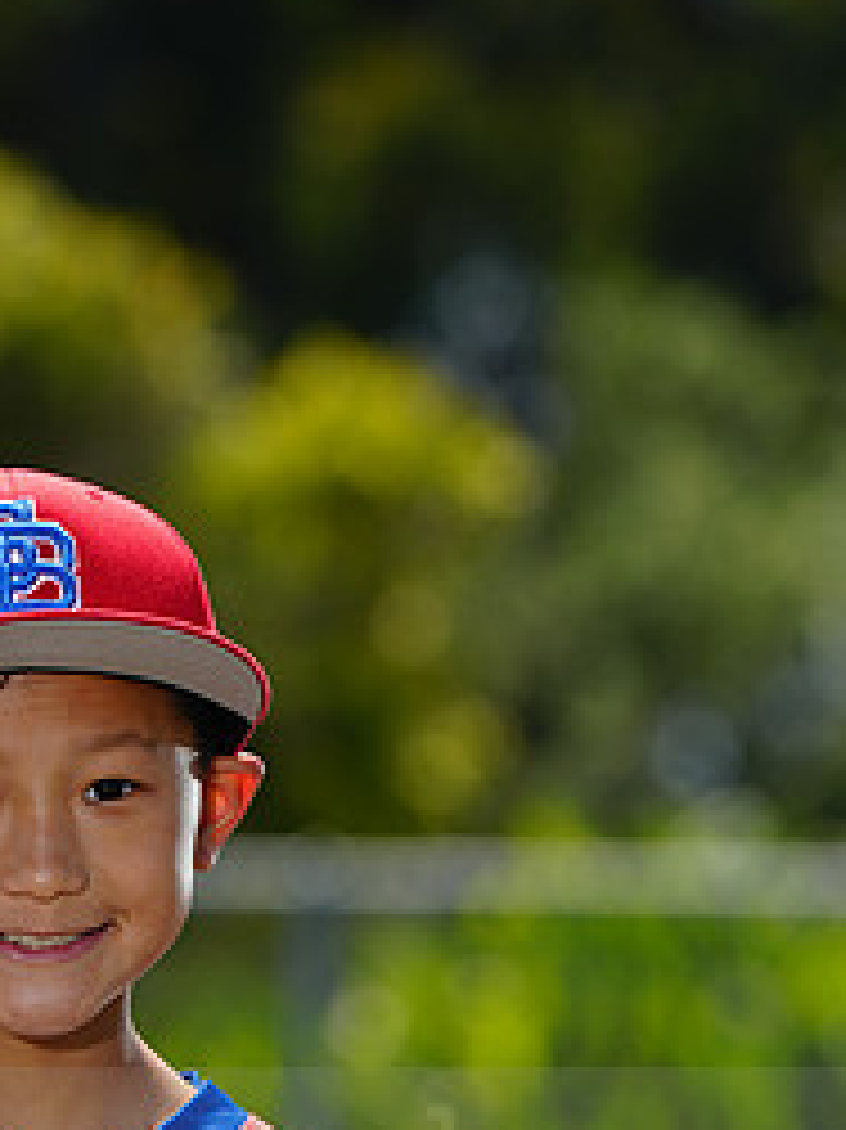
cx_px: 2
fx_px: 14481
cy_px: 1130
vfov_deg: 4.5
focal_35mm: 444
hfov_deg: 3.3
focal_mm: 200
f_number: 5
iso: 50
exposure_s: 1/250
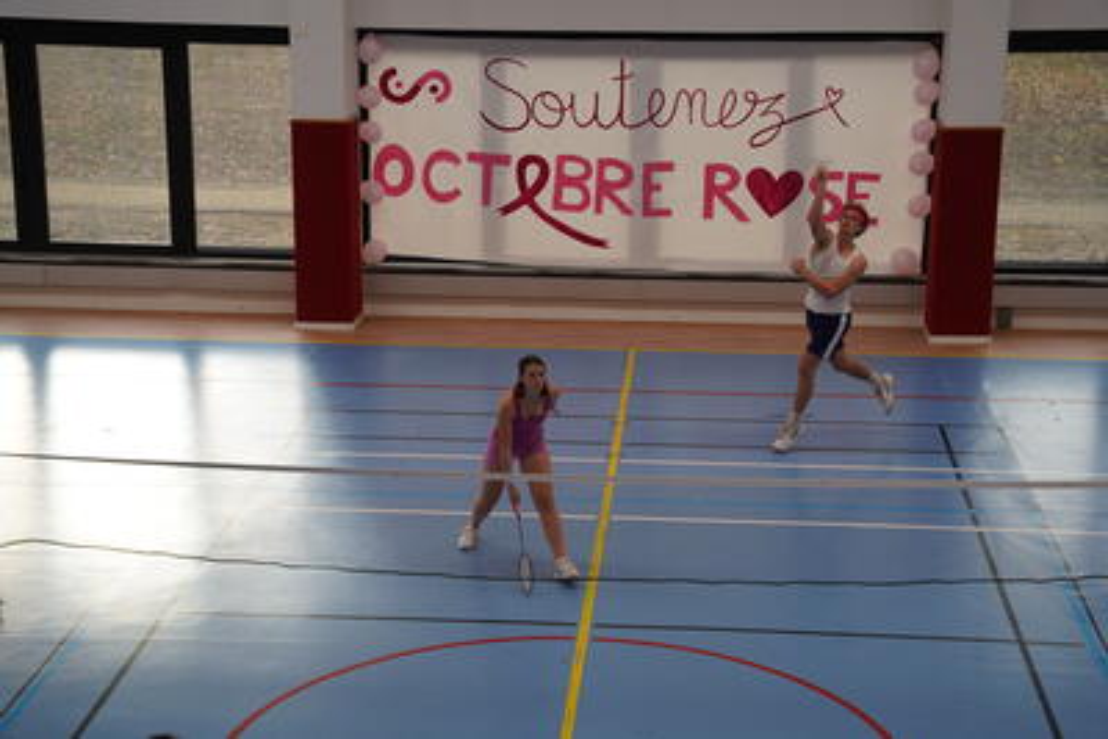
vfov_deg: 19.5
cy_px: 370
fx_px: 2155
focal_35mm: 70
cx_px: 554
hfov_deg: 28.8
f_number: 4
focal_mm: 70
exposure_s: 1/160
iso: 500
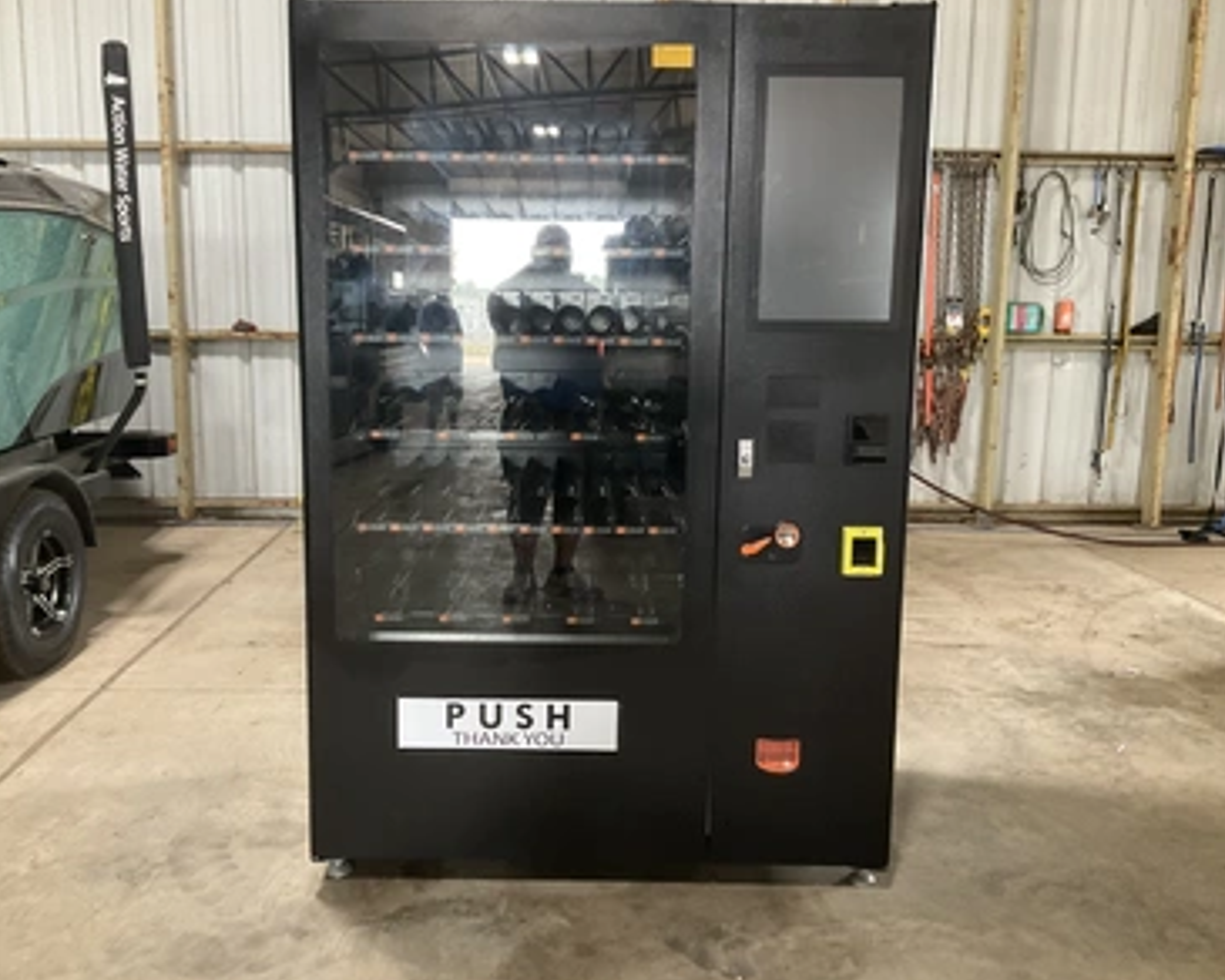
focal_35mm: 31
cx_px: 571
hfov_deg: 57.1
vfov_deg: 47.1
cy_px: 487
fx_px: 1124
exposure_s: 1/60
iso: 160
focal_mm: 3
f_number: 1.8
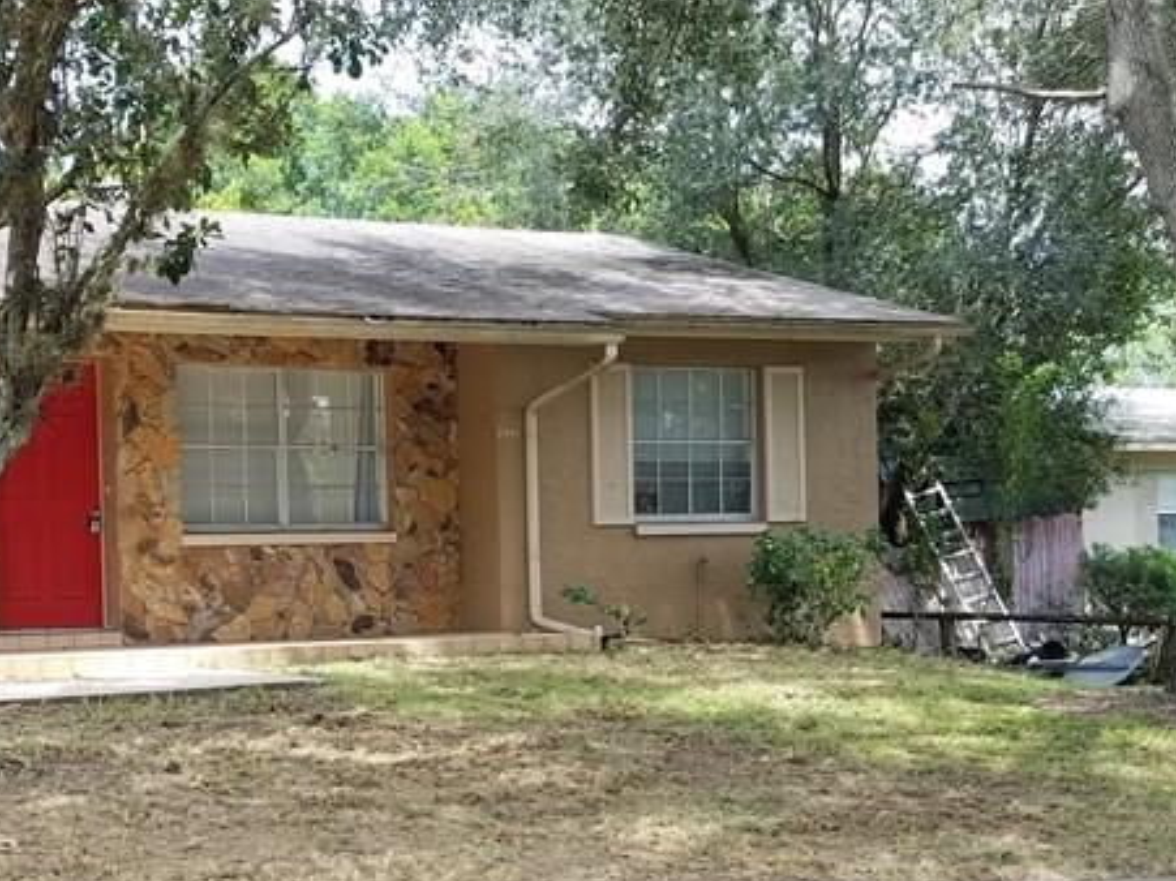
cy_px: 563
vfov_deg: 24.7
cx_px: 313
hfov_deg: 32.2
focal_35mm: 59
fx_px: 2004
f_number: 1.7
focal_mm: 4.2
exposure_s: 1/500
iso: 50
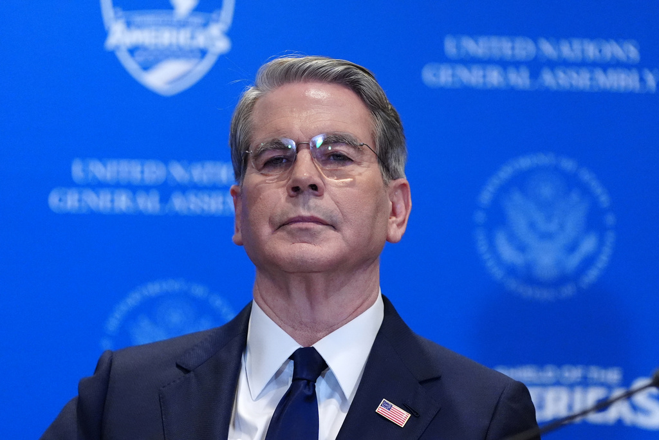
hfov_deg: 8.2
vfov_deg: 5.5
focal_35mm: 250
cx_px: 330
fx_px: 4579
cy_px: 220
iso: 5000
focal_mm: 167
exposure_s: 1/500
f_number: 2.8
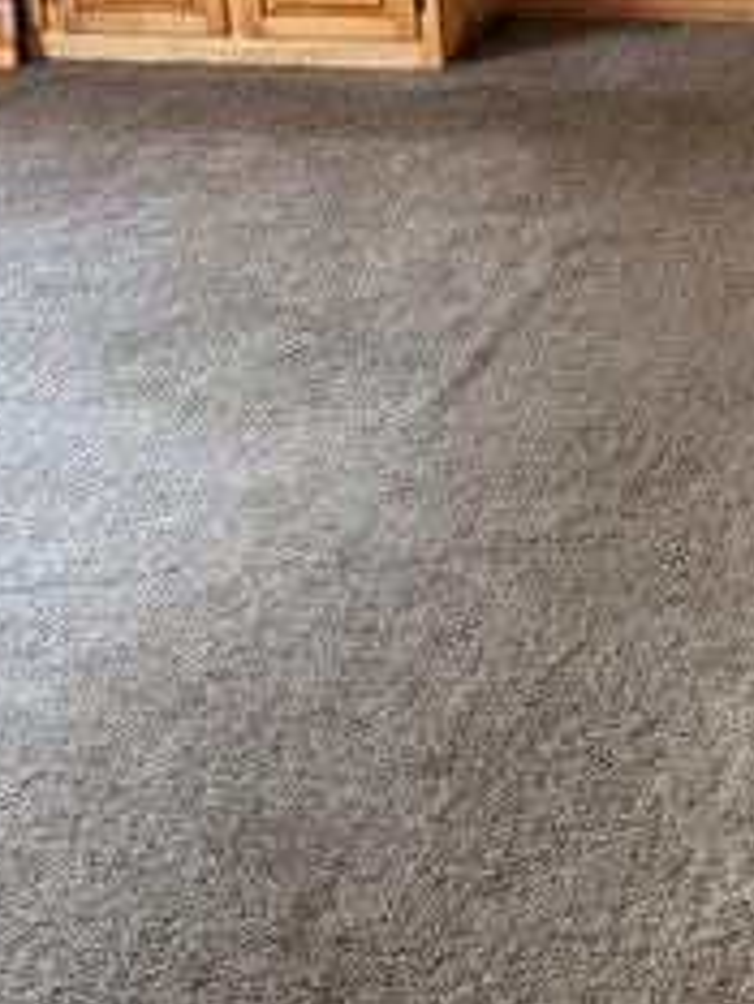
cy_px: 56
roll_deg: +3.1
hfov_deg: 18.5
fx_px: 2292
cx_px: 620
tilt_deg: -15.9
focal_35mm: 79
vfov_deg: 23.9
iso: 320
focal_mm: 6.76
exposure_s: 1/60
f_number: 1.78
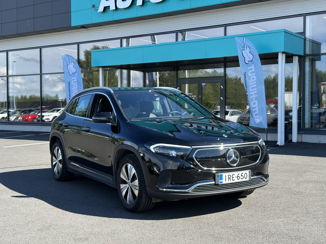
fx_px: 452
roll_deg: +0.9
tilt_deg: -0.6
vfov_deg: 30.3
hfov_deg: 39.7
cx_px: 163
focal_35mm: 48
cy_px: 122
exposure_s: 1/903
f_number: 1.78
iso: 64
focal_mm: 6.86
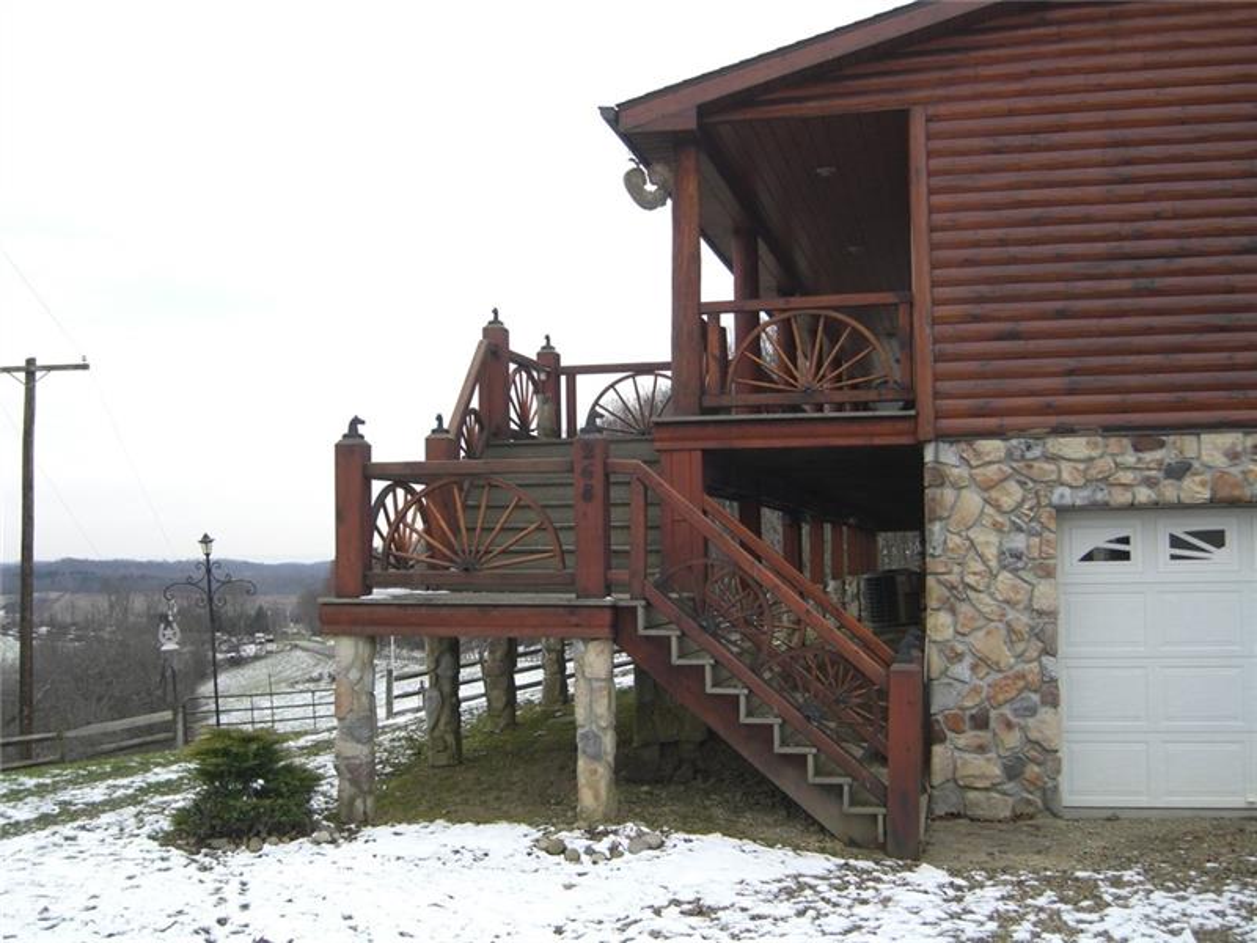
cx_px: 628
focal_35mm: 38
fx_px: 1380
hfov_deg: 49.0
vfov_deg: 37.7
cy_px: 472
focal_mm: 7.9
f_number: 2.8
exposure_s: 1/200
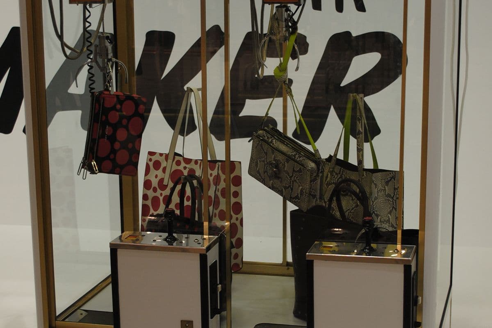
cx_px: 246
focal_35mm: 42
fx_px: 574
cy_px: 164
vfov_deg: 31.9
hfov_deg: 46.4
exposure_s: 1/160
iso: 200
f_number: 4.5
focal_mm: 28
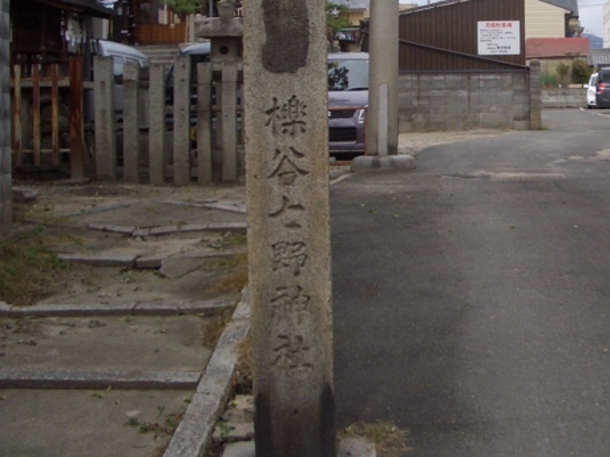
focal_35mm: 61
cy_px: 101
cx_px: 497
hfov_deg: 30.8
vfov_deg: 23.7
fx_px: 1075
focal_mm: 5.8
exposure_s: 1/160
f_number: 4.3
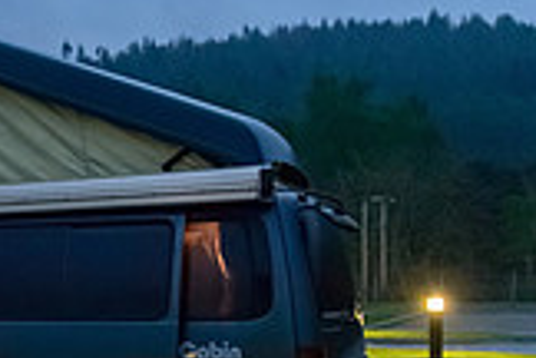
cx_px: -318
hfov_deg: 19.8
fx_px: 1280
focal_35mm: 86
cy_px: 313
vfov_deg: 15.7
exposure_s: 1/15
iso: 6400
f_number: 2.8
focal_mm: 24
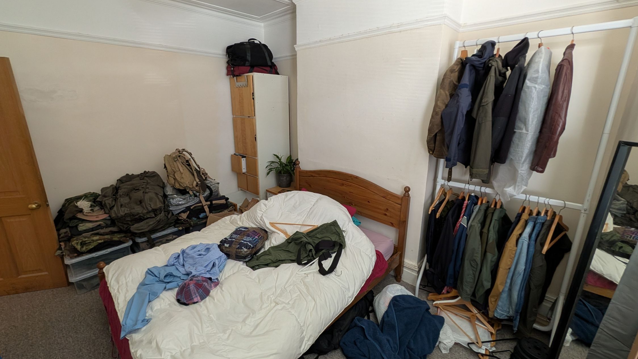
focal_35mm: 14
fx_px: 237
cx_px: 318
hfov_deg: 106.8
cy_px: 169
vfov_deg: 74.2
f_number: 1.7
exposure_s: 1/23.8
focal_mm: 2.02
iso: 175
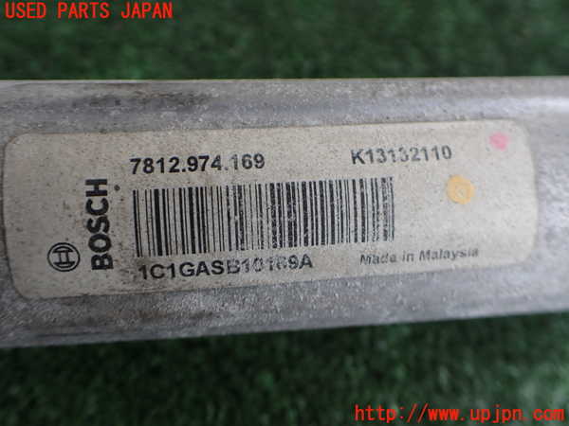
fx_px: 493
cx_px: 284
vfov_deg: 46.8
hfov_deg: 60.0
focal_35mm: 30
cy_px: 213
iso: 100
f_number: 2.3
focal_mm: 5.4
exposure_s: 1/125
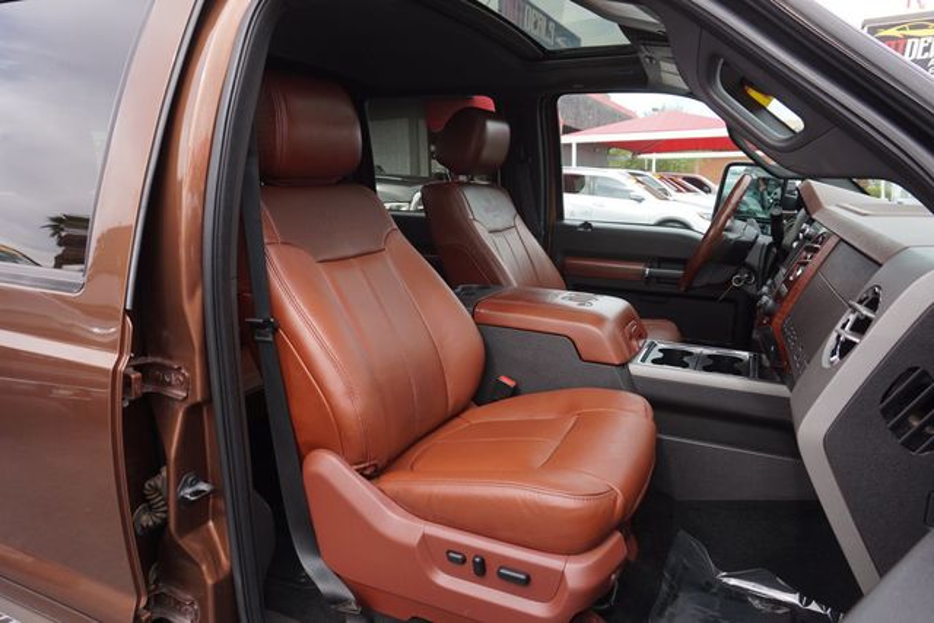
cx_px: 467
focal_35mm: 24
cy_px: 312
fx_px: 623
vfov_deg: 53.2
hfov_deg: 73.7
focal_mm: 16
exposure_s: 1/80
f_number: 5.6
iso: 100
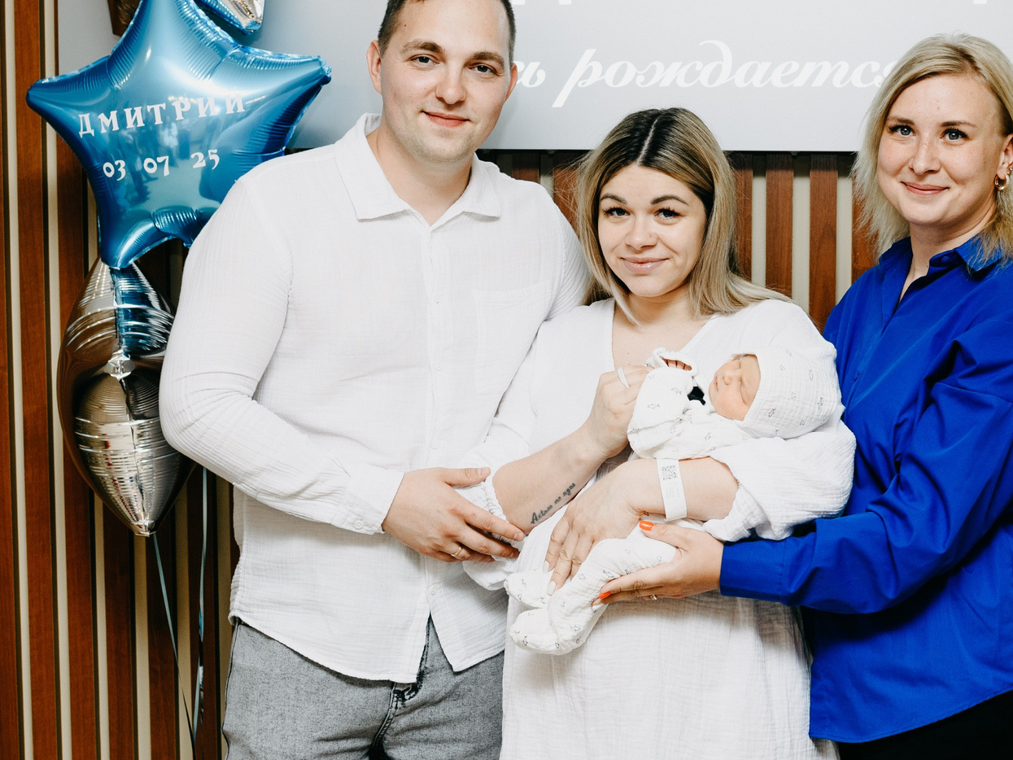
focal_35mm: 71
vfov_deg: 20.7
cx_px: 590
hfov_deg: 27.4
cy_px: 316
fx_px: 2078
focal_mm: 35
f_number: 4
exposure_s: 1/160
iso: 200
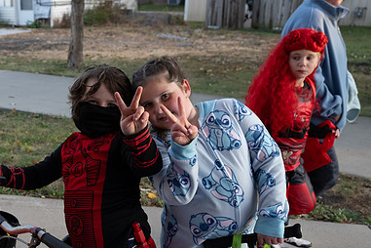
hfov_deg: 36.0
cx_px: 62
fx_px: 546
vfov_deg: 25.1
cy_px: 194
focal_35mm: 53
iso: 500
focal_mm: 27.5
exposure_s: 1/160
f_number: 5
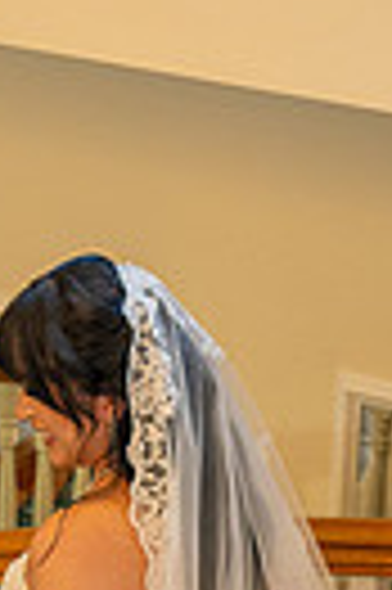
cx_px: 194
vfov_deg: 12.4
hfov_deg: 8.6
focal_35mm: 160
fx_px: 2620
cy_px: 777
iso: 1250
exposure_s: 1/200
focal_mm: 36
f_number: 4
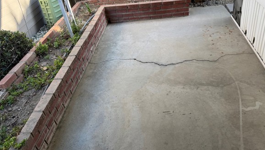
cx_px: 147
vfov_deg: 40.1
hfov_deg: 65.9
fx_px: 204
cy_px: 61
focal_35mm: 29
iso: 64
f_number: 1.78
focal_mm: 6.76
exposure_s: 1/242
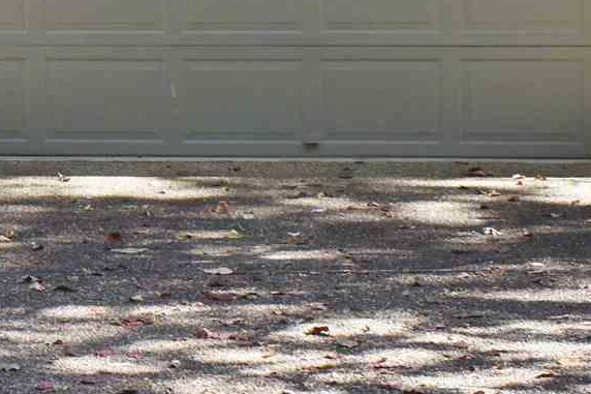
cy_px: -37
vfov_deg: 9.4
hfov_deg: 13.4
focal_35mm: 145
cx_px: -276
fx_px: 2380
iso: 100
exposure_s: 1/80
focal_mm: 18
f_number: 7.1
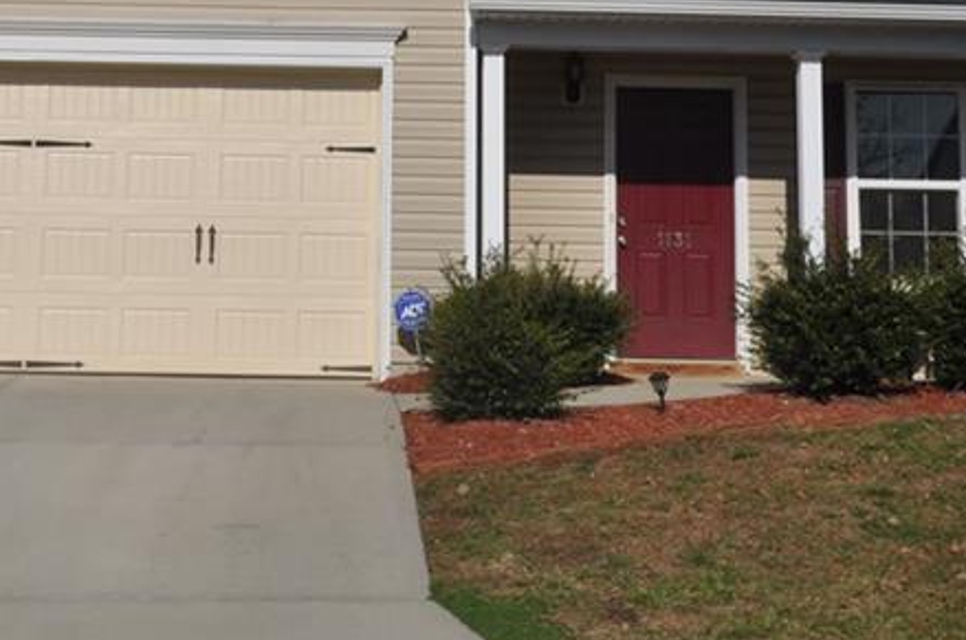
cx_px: 383
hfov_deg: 24.2
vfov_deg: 15.7
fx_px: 2250
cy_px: -71
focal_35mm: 84
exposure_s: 1/500
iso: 200
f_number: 11
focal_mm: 24
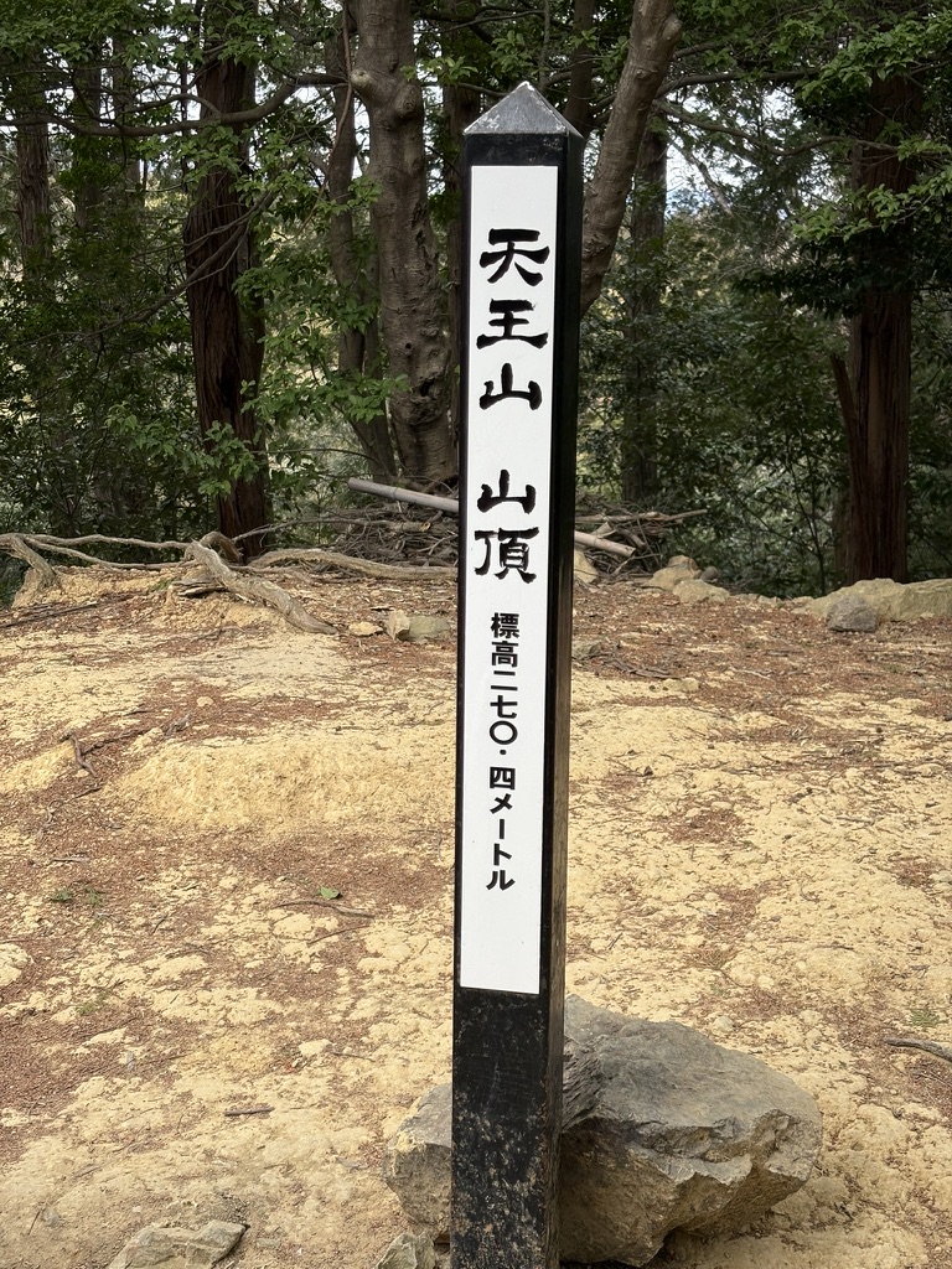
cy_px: 634
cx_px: 476
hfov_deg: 28.0
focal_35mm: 52
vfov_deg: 36.8
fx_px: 1907
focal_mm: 5.96
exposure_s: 1/414
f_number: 1.6
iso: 40
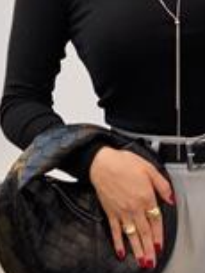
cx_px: 180
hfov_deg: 10.6
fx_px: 1104
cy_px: -21
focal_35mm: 140
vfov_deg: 13.8
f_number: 2
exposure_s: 1/100
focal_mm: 6
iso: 100
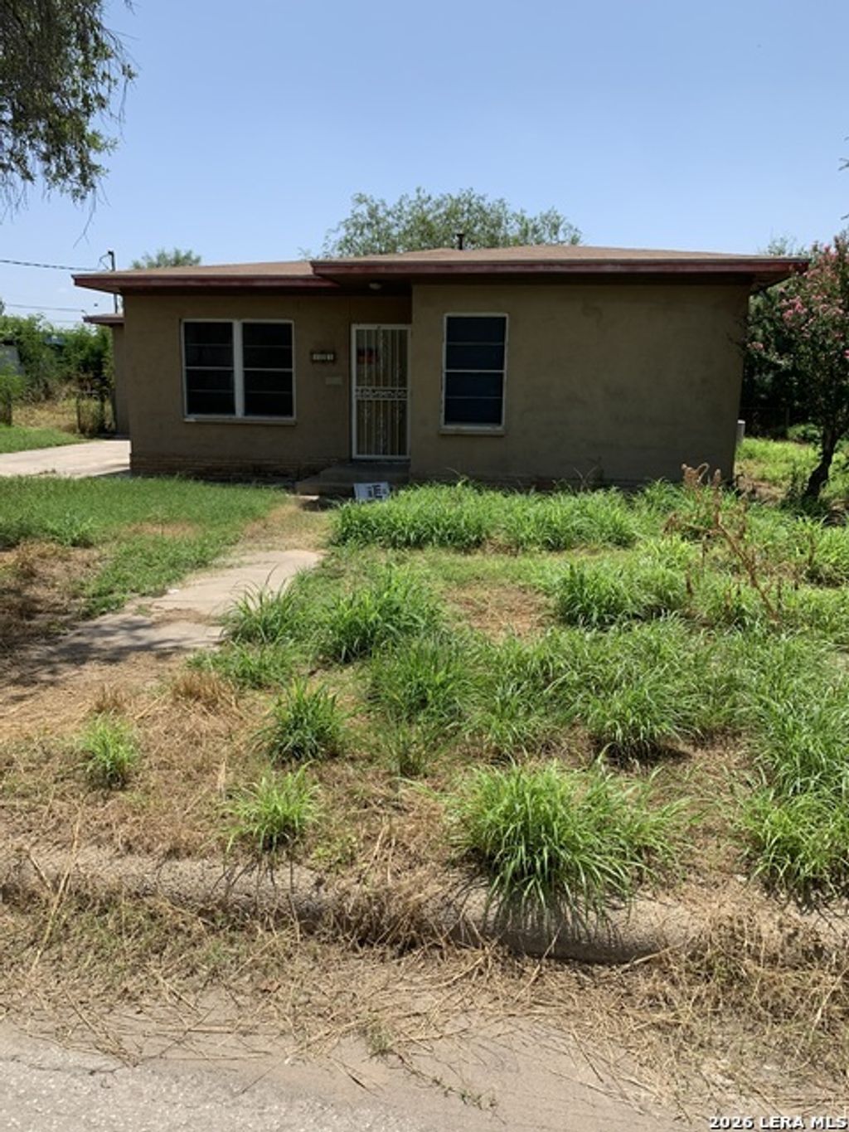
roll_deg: -1.2
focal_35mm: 26
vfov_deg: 67.3
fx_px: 850
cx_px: 424
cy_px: 566
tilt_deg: -7.9
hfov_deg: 53.1
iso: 25
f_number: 1.8
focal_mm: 4.25
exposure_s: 1/2033
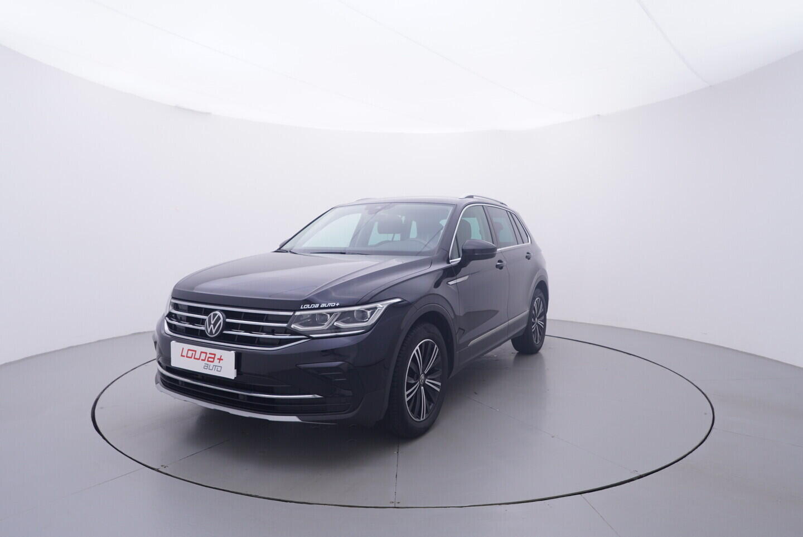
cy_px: 268
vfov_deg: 56.2
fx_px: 502
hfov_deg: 77.3
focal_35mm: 22
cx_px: 402
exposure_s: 1/80
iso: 200
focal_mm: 15
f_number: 5
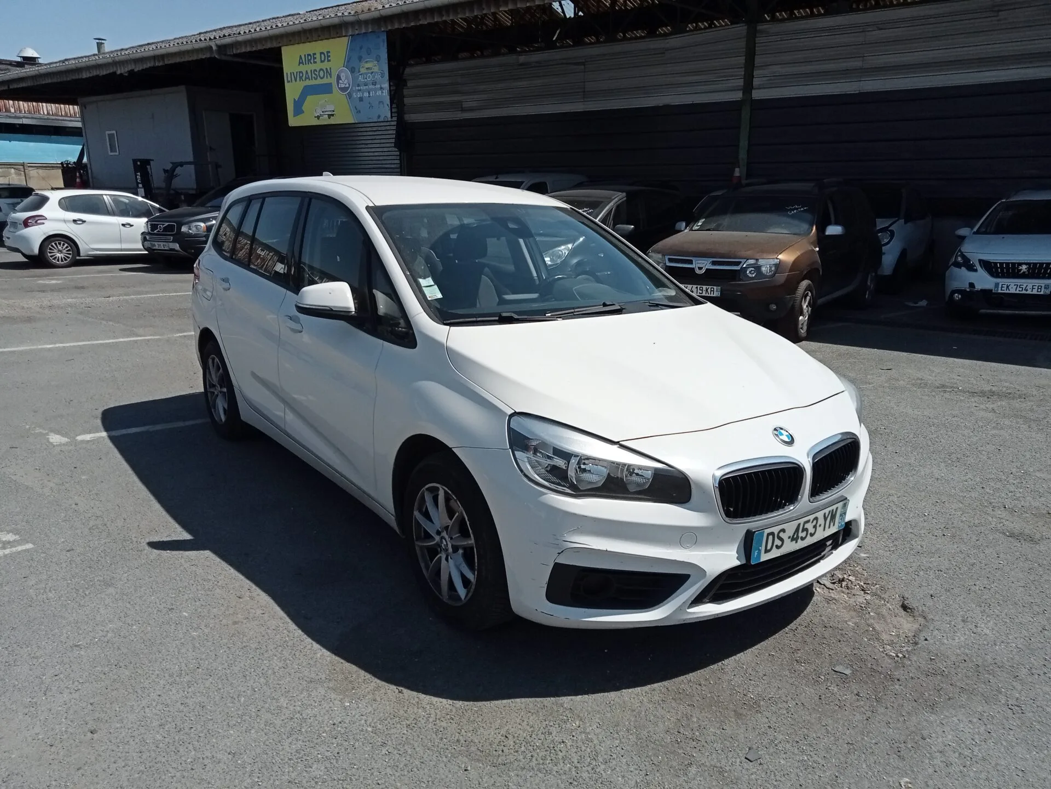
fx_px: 850
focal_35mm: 28
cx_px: 526
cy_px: 394
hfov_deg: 63.4
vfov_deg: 49.7
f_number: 2.2
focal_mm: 3.46
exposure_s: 1/1901
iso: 103
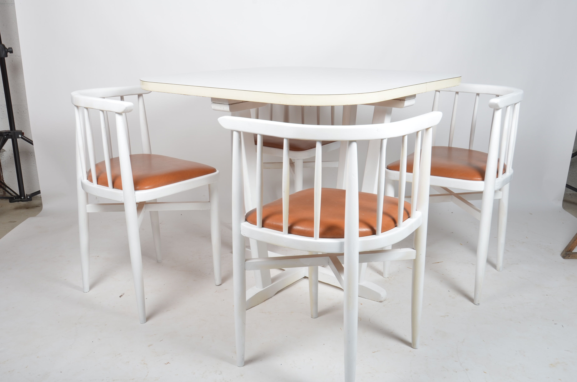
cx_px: 288
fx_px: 576
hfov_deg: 53.2
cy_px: 191
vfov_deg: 36.7
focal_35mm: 36
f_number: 11
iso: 100
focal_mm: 24
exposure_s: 1/160
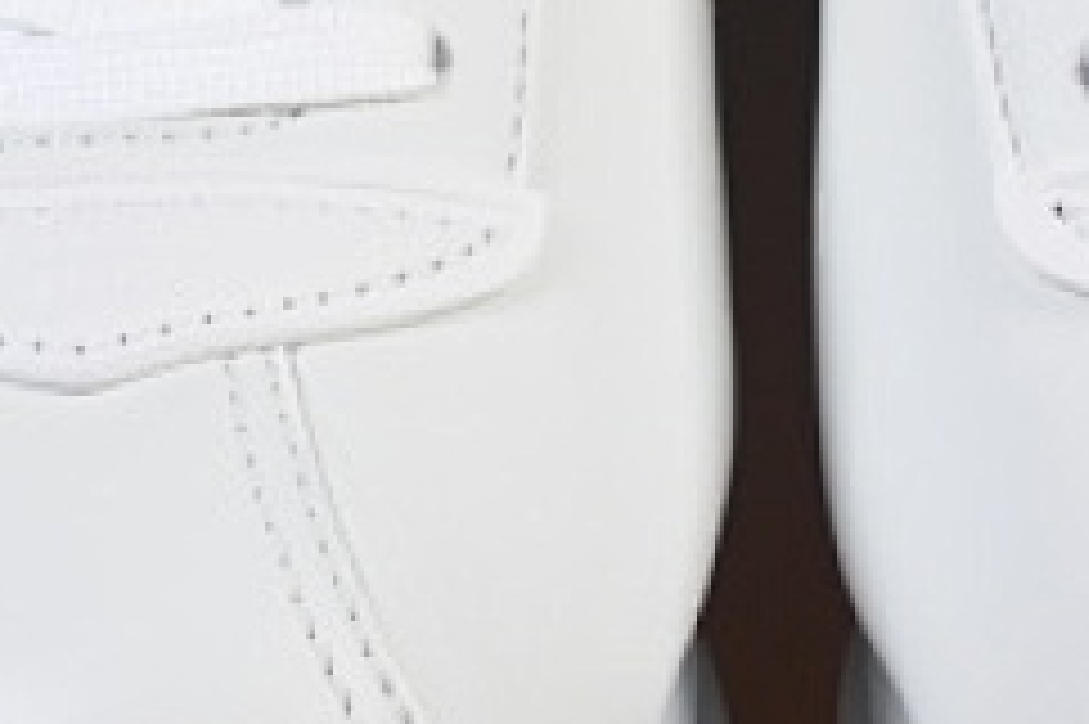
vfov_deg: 4.1
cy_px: 198
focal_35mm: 335
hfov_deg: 6.2
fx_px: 10127
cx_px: 698
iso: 160
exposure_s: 1/80
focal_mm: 50
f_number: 8
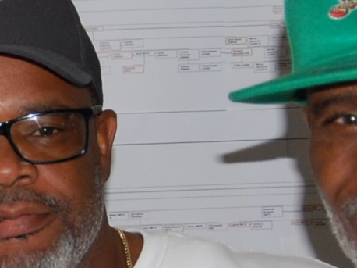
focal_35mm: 227
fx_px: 2340
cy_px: 236
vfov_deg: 6.5
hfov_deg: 8.5
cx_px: -235
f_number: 4.5
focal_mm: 32
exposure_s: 1/60
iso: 400
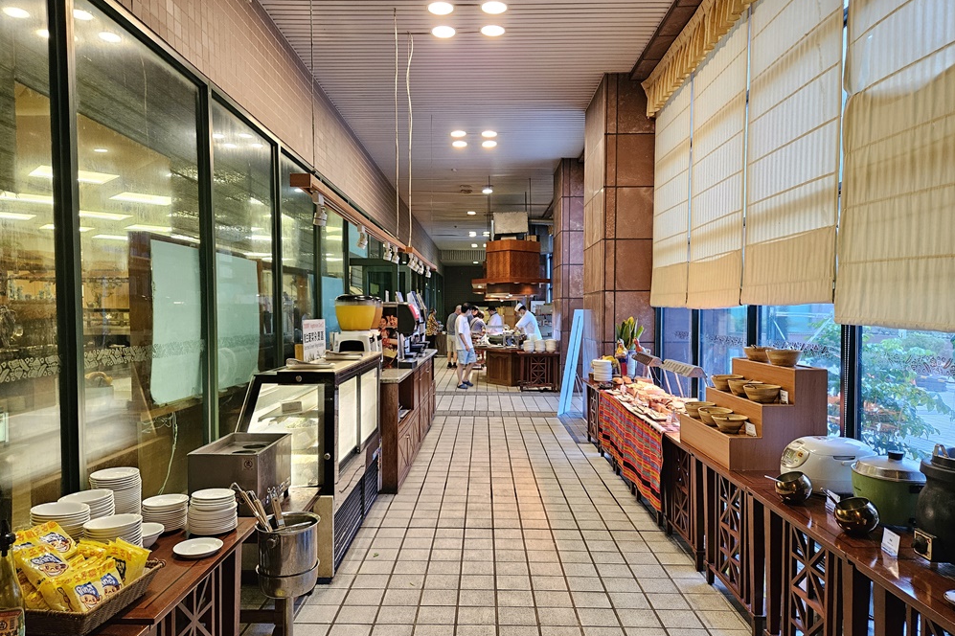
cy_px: 335
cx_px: 478
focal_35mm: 24
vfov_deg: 53.1
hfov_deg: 73.8
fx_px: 636
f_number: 1.8
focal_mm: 5.4
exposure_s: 1/120
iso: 1000
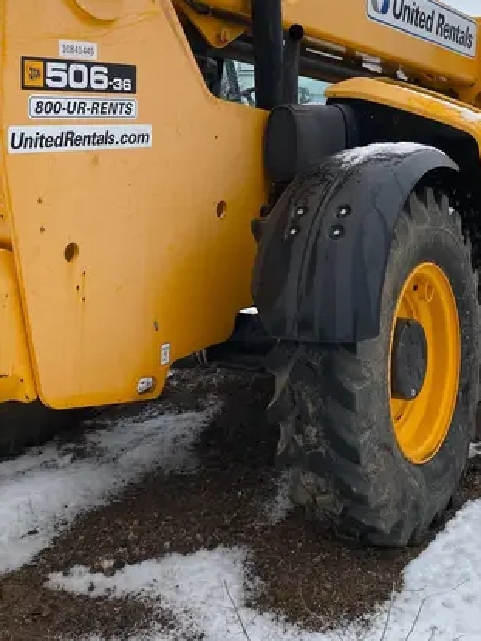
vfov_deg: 40.0
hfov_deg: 31.5
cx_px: 255
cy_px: 153
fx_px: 851
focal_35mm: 46
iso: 32
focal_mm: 4.25
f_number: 1.8
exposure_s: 1/477
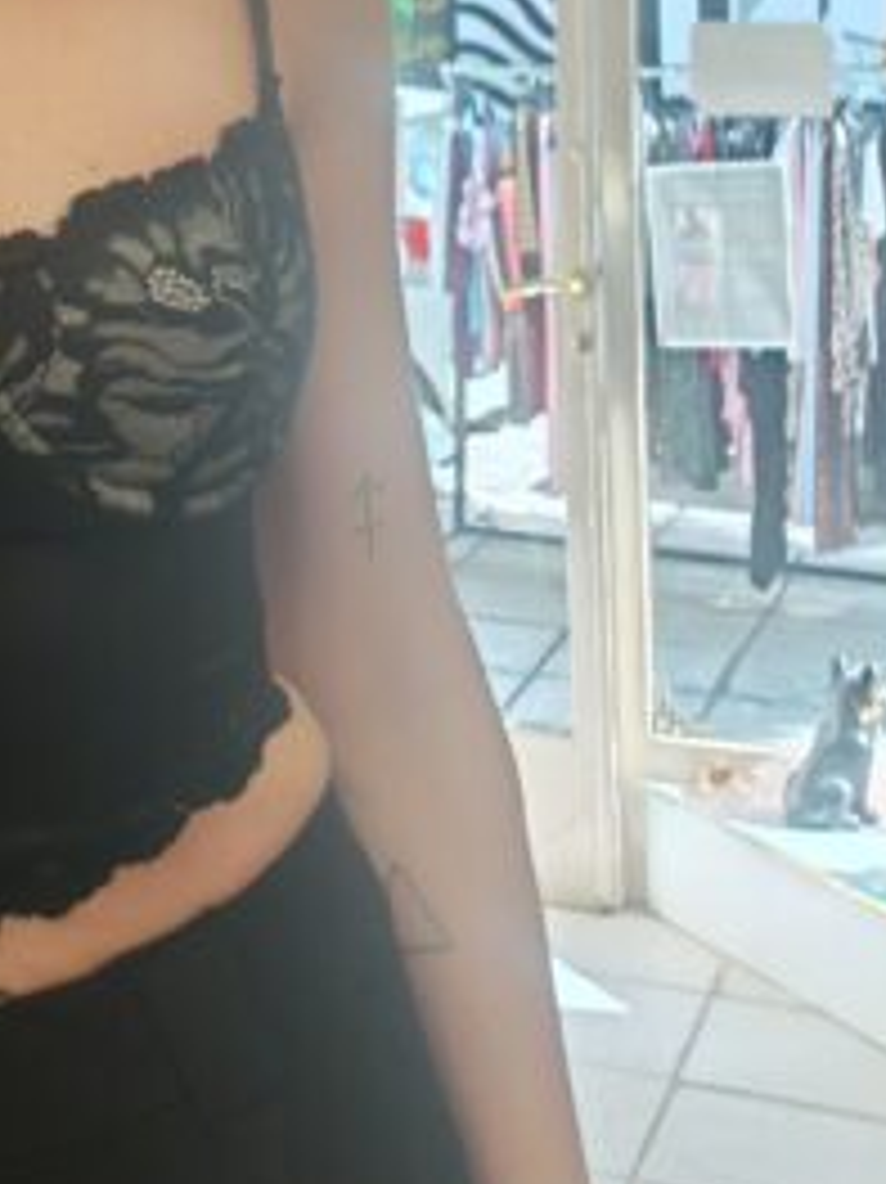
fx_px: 2186
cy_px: 95
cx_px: -94
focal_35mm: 64
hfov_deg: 21.7
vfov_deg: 28.9
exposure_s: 1/50
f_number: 2.1
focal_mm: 2.98
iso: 80
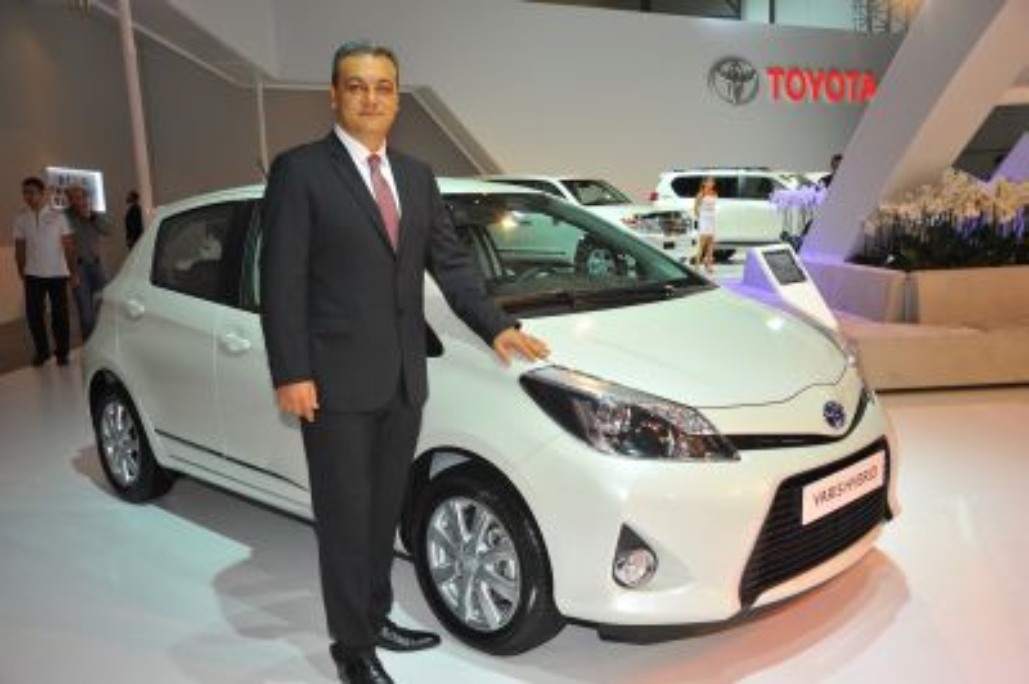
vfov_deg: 38.8
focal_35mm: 34
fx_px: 971
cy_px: 342
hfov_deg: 55.8
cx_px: 514
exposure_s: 1/200
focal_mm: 34
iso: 800
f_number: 6.3
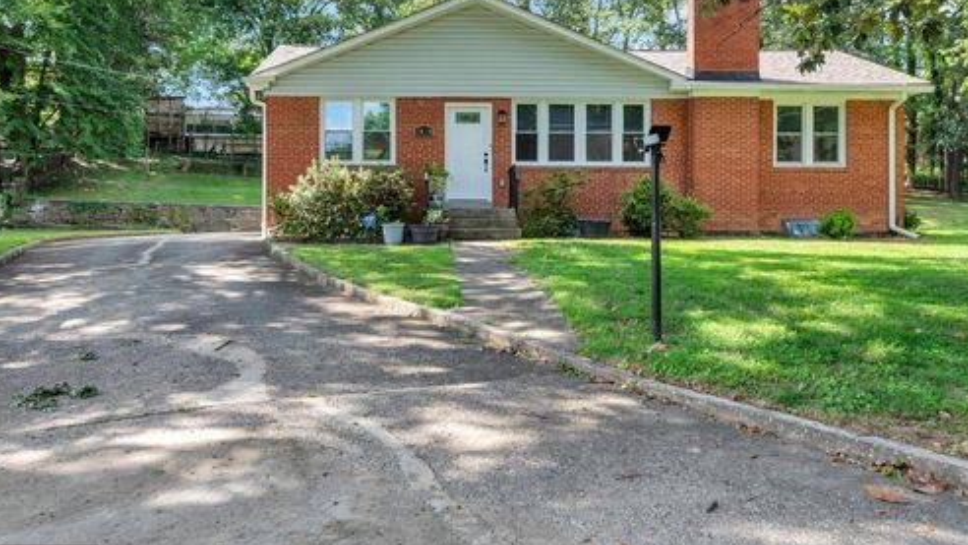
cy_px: 252
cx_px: 484
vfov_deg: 35.6
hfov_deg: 59.5
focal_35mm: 33
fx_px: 847
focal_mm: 31
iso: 320
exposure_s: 1/125
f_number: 9
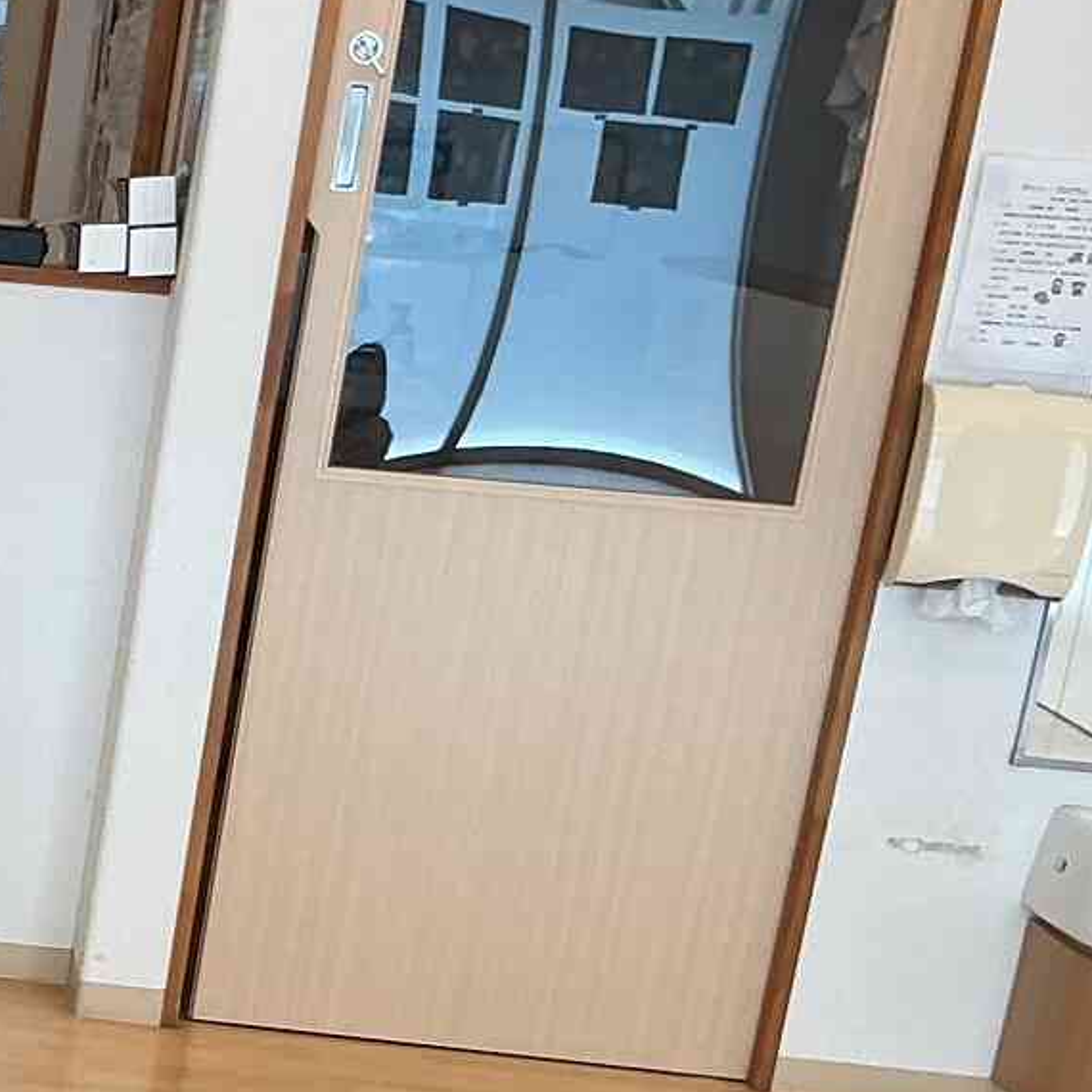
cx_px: -605
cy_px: 1046
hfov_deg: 17.2
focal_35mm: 90
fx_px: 3212
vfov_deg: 18.9
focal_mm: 3
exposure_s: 1/120
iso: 25
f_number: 1.8
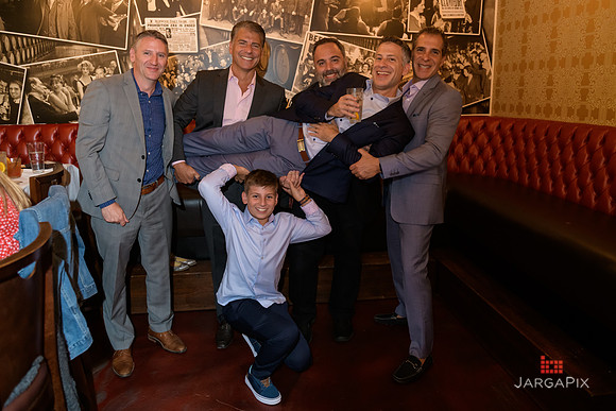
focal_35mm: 26
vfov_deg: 48.7
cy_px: 184
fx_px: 453
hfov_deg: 68.4
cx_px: 308
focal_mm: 24
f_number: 3.2
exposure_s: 1/125
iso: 1600
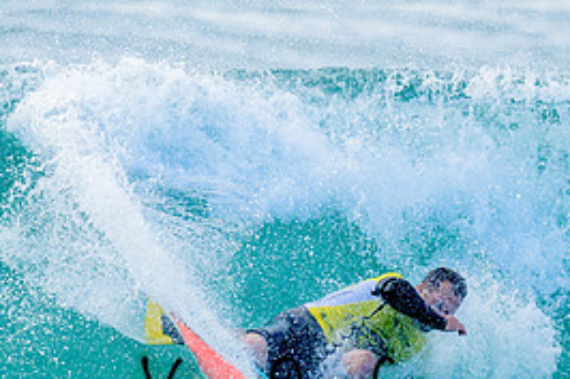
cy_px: 293
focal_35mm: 2400
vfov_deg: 0.6
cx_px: 191
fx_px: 37975
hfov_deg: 0.9
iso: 560
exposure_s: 1/2000
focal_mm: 800
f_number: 6.3
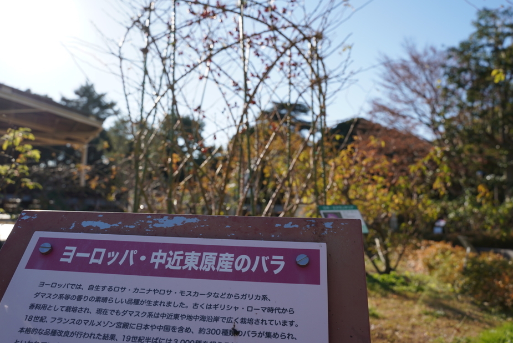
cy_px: 168
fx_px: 442
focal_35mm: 31
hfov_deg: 60.3
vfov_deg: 42.4
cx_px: 259
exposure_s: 1/320
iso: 100
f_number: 5.6
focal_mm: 28
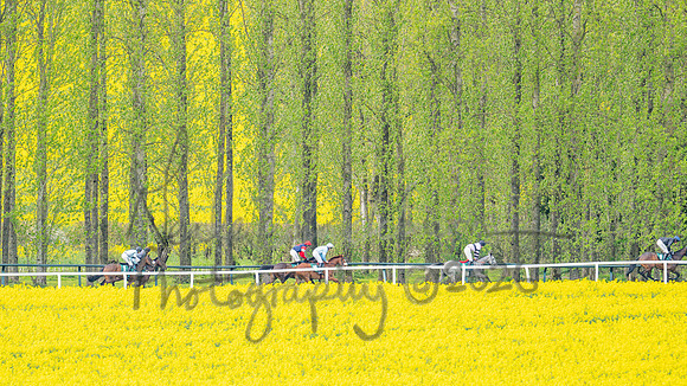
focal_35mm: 671
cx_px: 322
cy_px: 157
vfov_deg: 1.8
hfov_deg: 3.2
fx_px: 12223
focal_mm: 400
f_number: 4.5
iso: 400
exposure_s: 1/1000
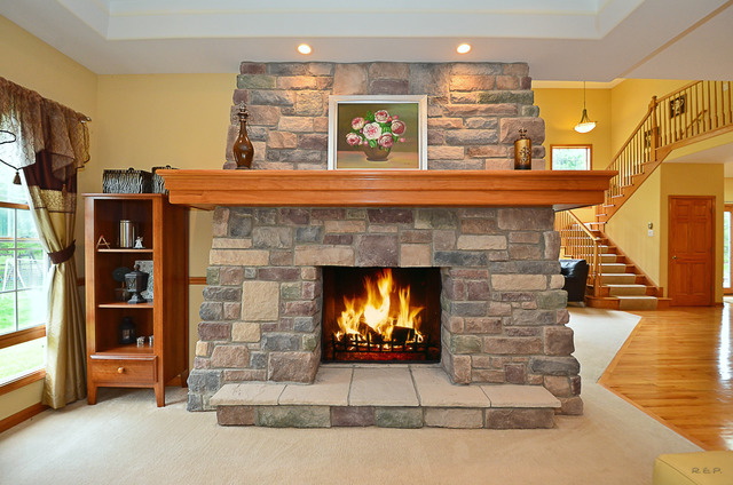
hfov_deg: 100.5
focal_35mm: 15
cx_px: 366
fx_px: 305
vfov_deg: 77.1
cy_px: 242
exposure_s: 1/60
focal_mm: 10
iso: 800
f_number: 7.1
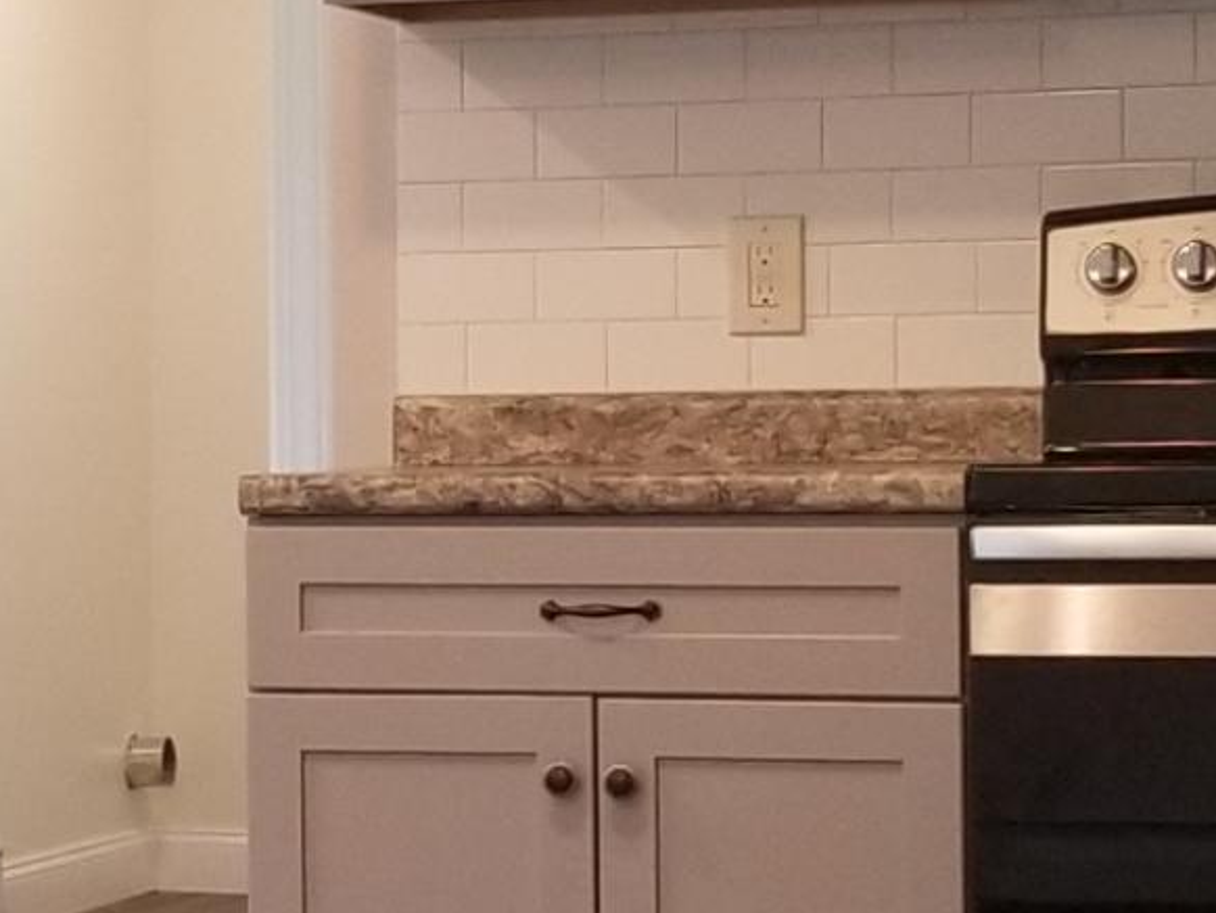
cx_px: 40
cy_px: 558
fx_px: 4709
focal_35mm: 134
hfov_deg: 14.5
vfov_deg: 11.1
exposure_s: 1/40
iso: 200
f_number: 1.7
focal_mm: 4.25
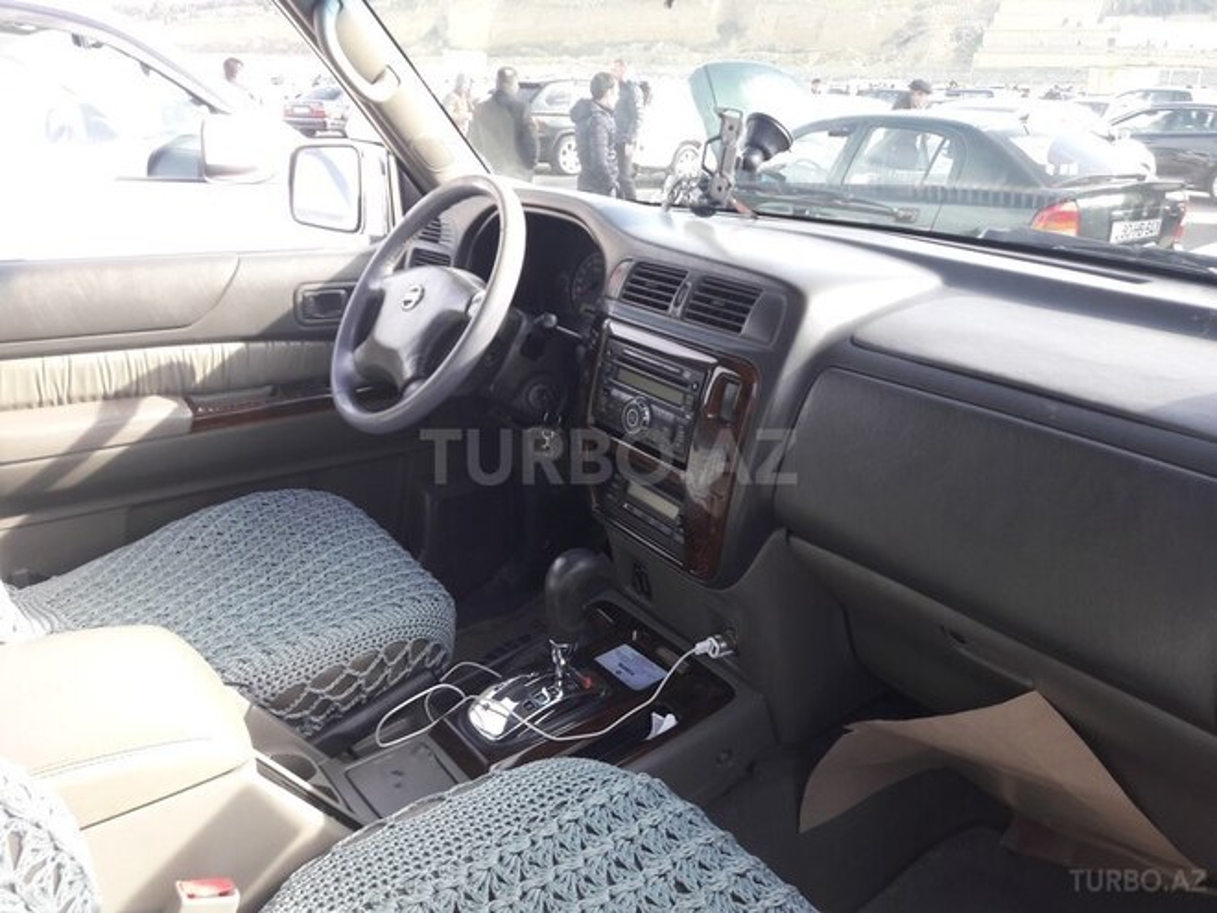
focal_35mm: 28
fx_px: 984
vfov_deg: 49.7
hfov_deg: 63.4
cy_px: 456
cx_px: 608
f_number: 1.9
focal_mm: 3.7
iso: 40
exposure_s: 1/100
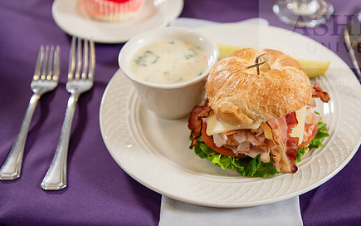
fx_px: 669
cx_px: 234
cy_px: 99
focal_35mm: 68
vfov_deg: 19.1
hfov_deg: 30.0
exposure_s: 1/160
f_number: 3.2
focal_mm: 50
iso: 250
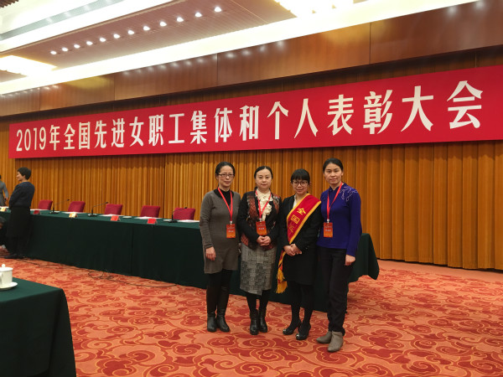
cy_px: 188
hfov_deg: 61.7
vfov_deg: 48.2
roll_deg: -0.7
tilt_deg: +1.1
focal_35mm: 29
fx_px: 421
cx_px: 252
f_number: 2.2
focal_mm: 4.15
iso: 50
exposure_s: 1/33
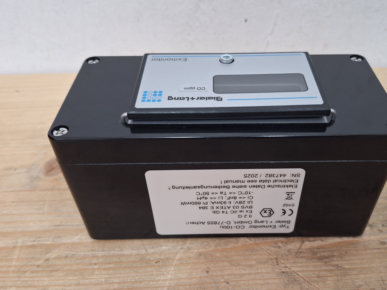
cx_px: 225
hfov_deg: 58.1
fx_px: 347
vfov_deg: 45.4
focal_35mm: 31
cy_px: 161
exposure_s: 1/25
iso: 320
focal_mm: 5.54
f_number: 1.8
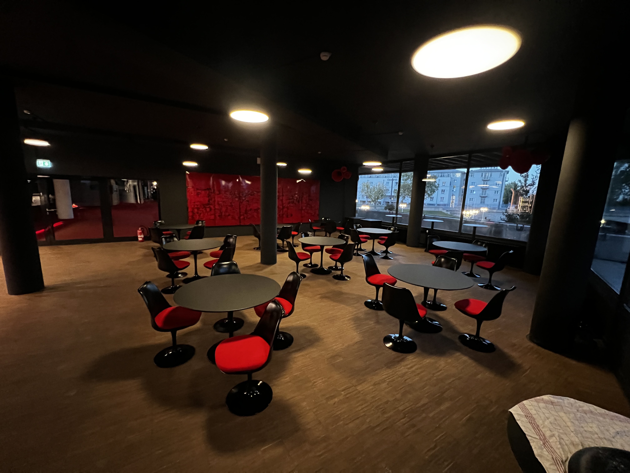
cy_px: 236
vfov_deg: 89.9
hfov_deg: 106.2
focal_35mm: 13
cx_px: 315
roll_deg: -1.4
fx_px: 237
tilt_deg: -9.5
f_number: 1.8
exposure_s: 1/30
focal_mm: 1.57
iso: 1250
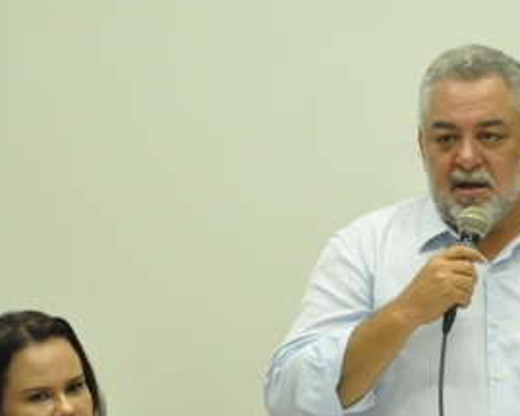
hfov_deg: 6.2
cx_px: 477
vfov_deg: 5.0
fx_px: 4784
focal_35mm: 311
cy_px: 288
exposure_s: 1/50
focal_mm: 105
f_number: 6.3
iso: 2500
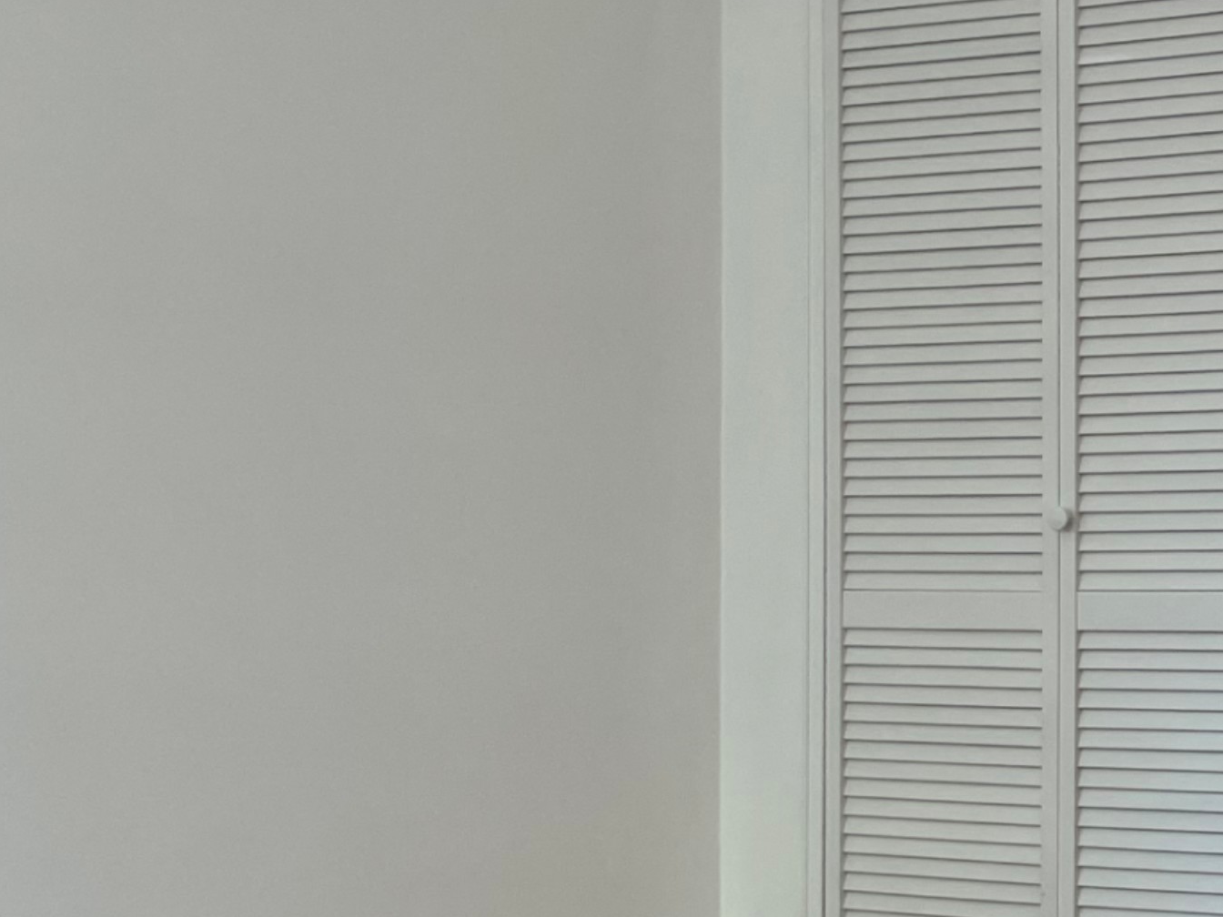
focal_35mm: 78
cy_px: 511
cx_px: 1754
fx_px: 2756
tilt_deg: +1.4
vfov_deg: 18.9
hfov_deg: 21.6
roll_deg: +0.6
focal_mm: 4.2
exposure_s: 1/121
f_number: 1.6
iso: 100
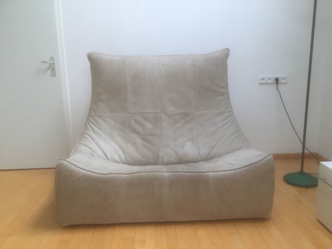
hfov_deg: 58.4
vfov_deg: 45.4
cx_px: 166
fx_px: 297
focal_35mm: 31
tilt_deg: -11.5
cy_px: 124
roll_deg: +1.6
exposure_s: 1/33
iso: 32
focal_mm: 3.3
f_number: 2.4
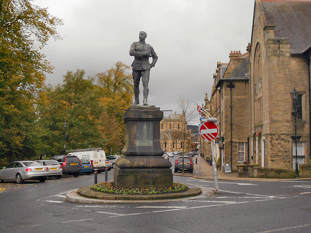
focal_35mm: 43
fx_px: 386
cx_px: 156
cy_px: 116
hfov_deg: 43.9
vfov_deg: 33.6
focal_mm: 7.7
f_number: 4.2
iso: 400
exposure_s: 1/400
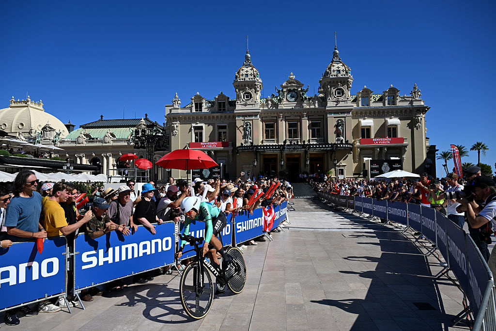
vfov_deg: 52.2
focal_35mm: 24
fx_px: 338
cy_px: 166
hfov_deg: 72.6
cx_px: 248
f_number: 6.3
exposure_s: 1/2000
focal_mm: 24.5
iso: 250
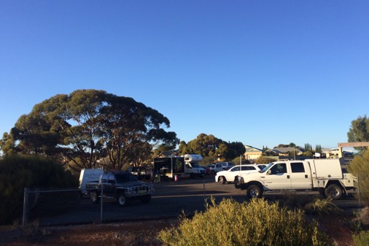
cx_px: 188
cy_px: 119
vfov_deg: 42.3
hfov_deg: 60.3
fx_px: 318
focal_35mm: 31
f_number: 2.2
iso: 32
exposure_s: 1/1140
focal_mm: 4.15
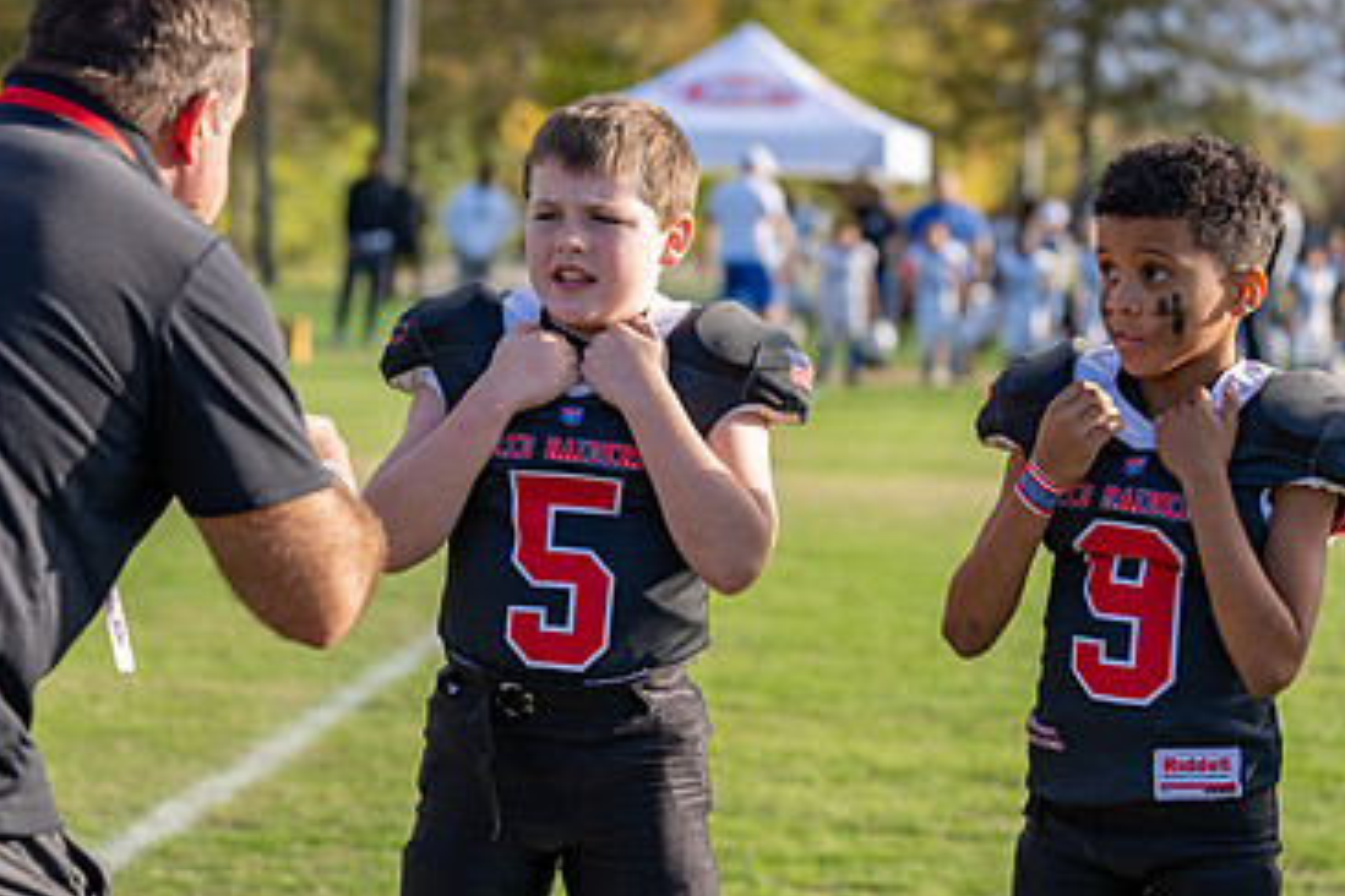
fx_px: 4147
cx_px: 650
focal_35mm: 111
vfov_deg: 12.3
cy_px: 435
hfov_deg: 18.4
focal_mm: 70
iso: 100
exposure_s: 1/800
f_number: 2.8
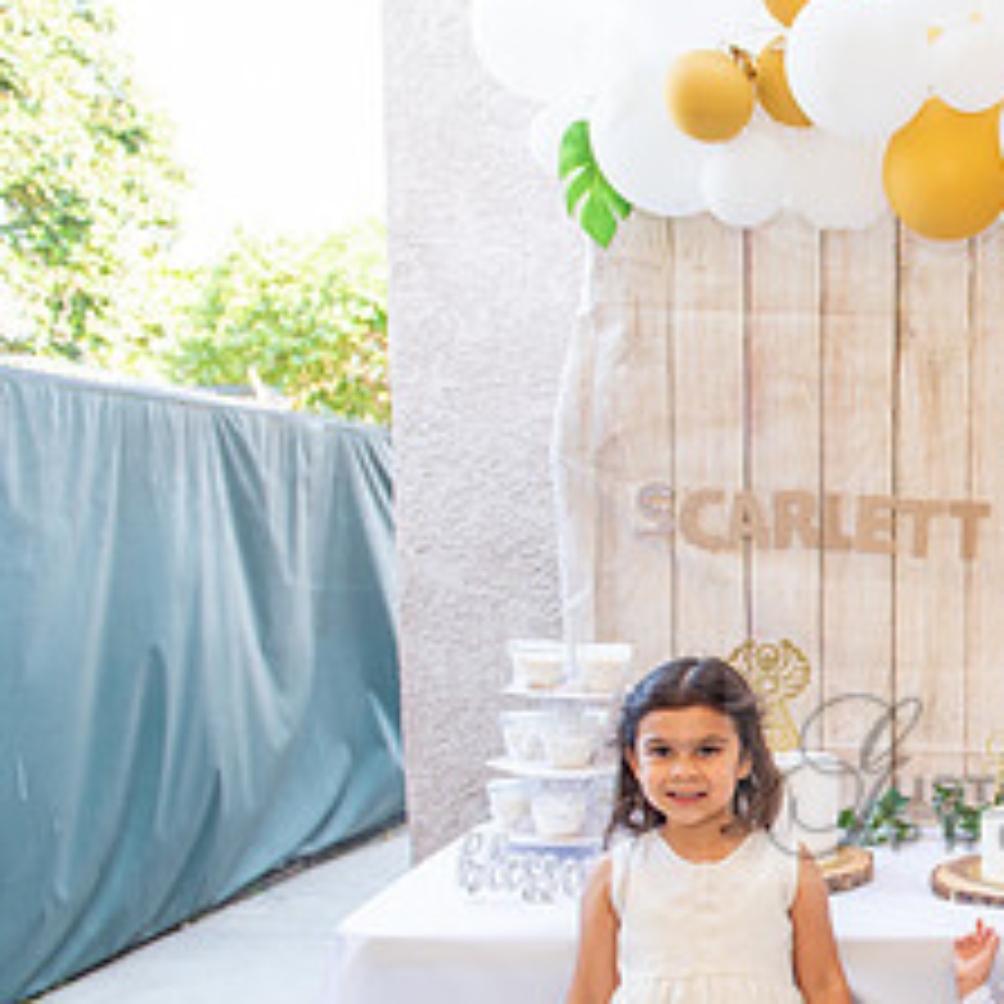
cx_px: 1117
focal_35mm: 53
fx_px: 1739
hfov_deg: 29.0
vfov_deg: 31.5
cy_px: 777
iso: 200
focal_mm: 24
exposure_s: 1/80
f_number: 4
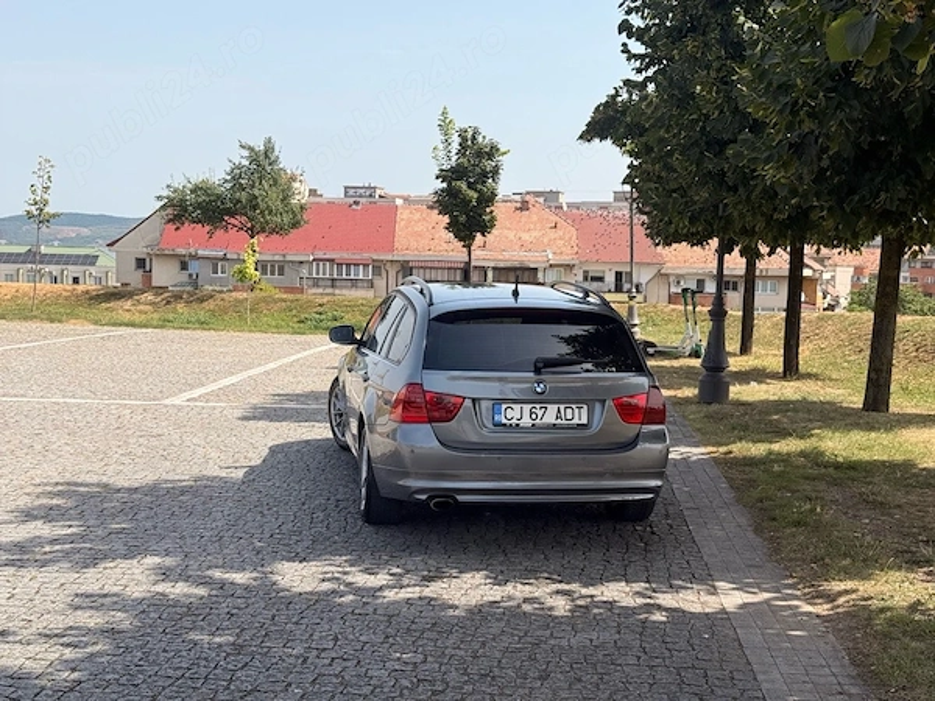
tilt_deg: -3.0
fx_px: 1297
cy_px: 350
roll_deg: -1.4
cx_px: 468
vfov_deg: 30.3
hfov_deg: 39.7
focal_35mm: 48
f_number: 1.78
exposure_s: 1/2865
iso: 64
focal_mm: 6.76
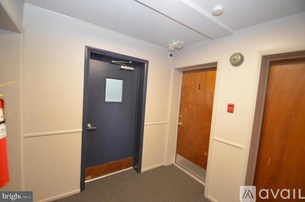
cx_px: 152
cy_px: 101
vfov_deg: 77.0
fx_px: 127
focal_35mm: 15
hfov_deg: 100.5
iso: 1800
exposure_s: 1/60
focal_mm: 10
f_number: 4
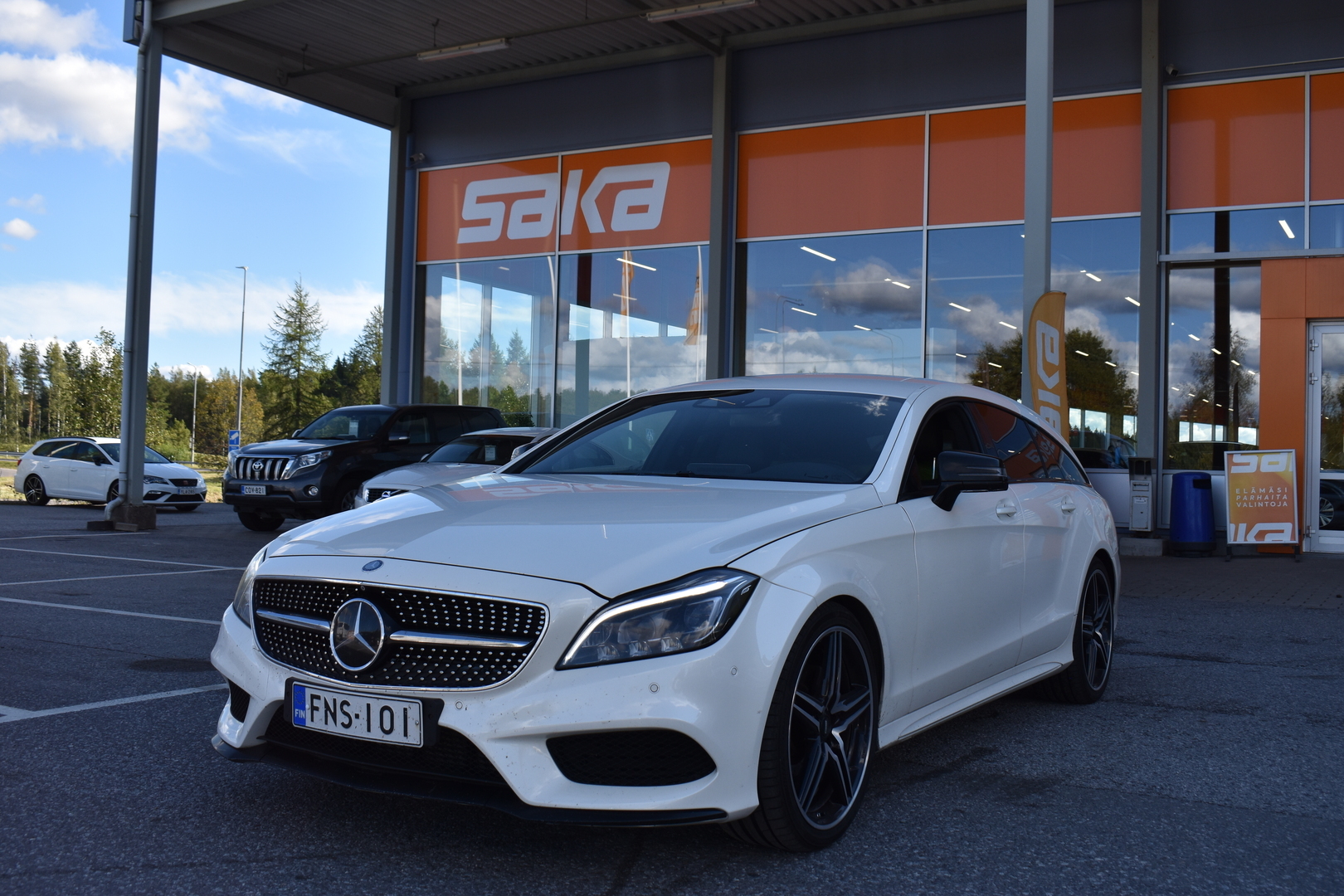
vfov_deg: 36.9
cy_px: 448
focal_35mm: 36
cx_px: 672
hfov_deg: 53.1
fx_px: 1344
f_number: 8
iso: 200
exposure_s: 1/500
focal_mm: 24
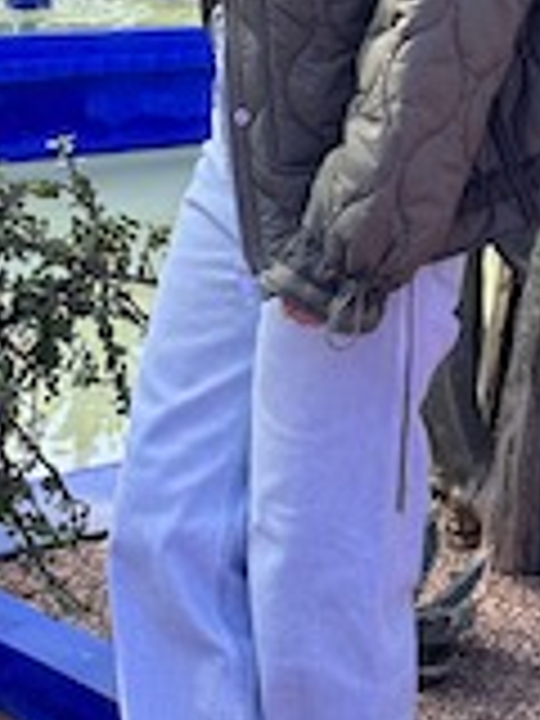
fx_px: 1997
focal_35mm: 96
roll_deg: +0.0
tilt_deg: +4.1
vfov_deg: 18.9
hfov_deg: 15.4
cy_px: -234
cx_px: 356
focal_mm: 6.86
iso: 80
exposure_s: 1/1374
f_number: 1.78
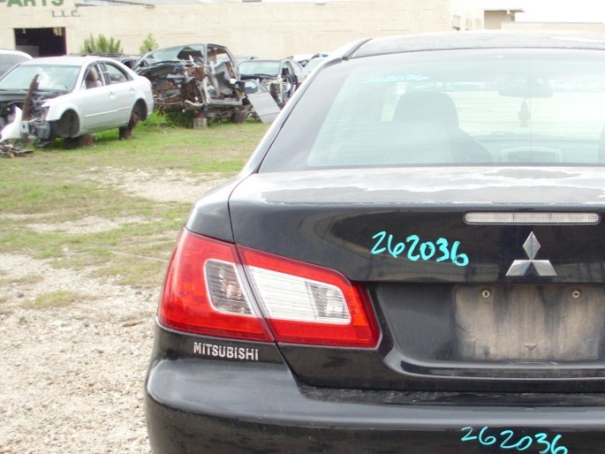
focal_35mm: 71
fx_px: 1241
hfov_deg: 26.5
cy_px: 304
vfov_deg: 20.7
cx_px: 537
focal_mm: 6.3
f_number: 2.9
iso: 100
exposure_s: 1/60
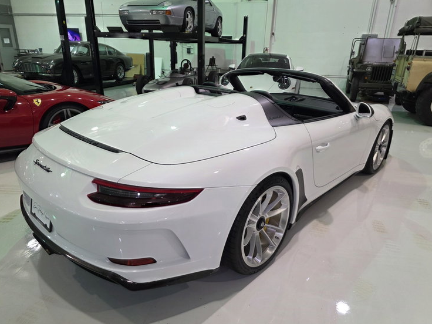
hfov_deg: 71.6
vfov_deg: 56.8
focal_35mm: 24
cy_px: 168
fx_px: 300
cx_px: 212
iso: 400
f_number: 1.7
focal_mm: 6.3
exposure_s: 1/120
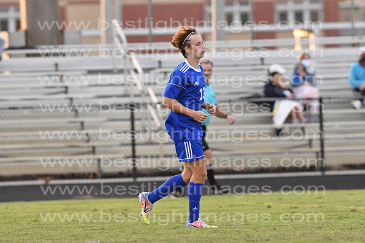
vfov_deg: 3.1
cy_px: 122
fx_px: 4563
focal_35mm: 450
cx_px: 182
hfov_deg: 4.6
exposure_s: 1/1000
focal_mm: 300
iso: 1600
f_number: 4
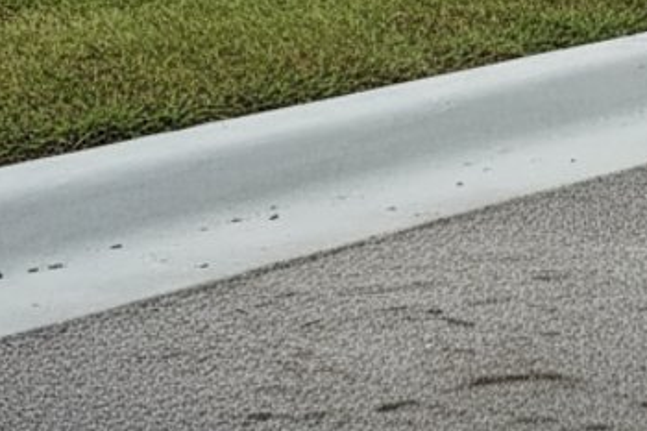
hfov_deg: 22.8
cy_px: -52
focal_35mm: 82
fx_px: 1473
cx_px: 767
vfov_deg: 16.1
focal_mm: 6.4
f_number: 1.8
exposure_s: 1/883
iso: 572
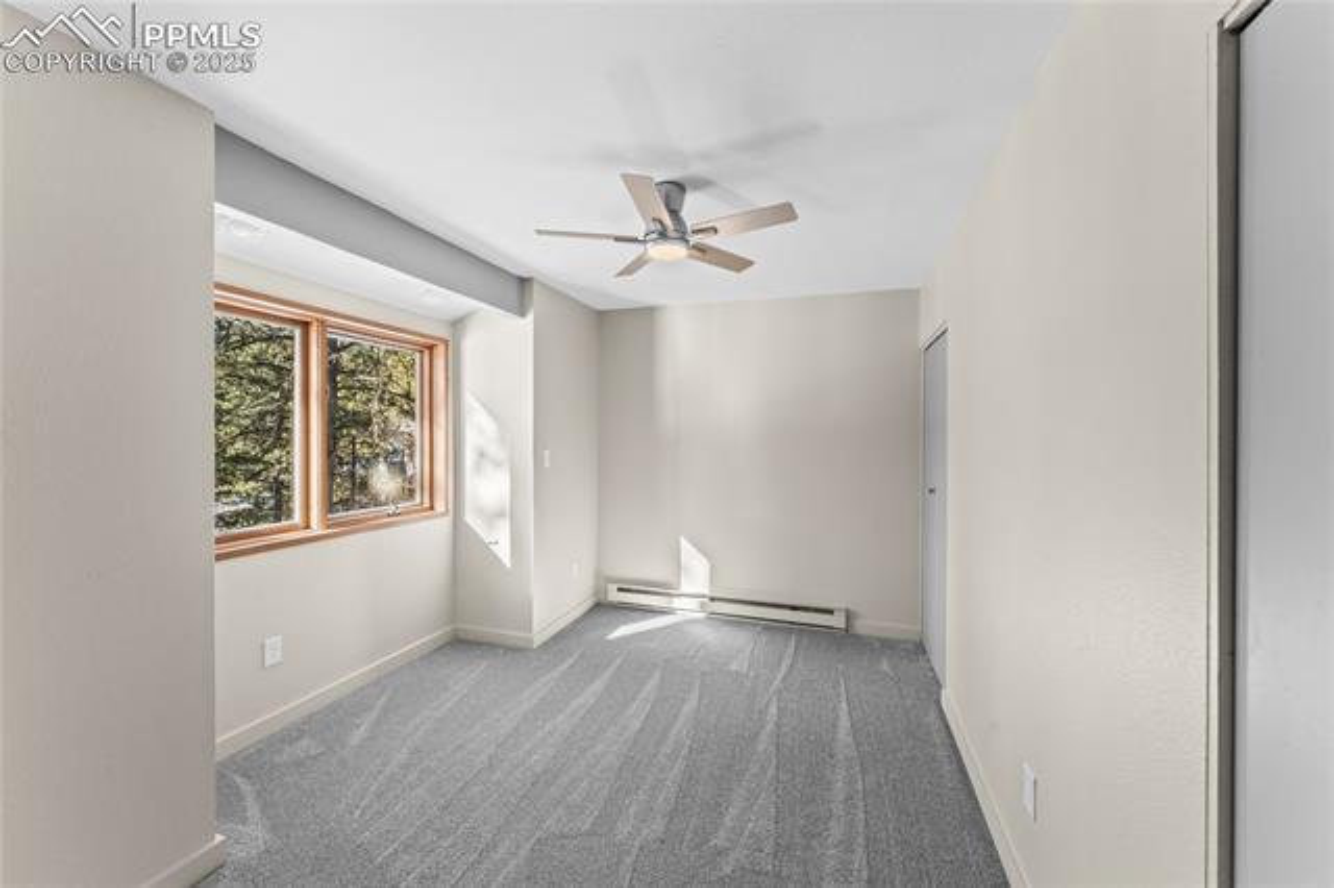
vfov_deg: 81.1
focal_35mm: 14
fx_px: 518
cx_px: 667
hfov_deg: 104.3
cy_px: 444
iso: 800
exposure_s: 1/5
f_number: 10
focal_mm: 14
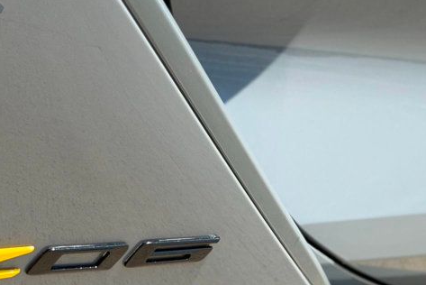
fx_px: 1279
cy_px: 315
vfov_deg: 12.5
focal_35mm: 108
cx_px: 199
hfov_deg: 18.9
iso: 80
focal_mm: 6.76
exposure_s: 1/4329
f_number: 1.78
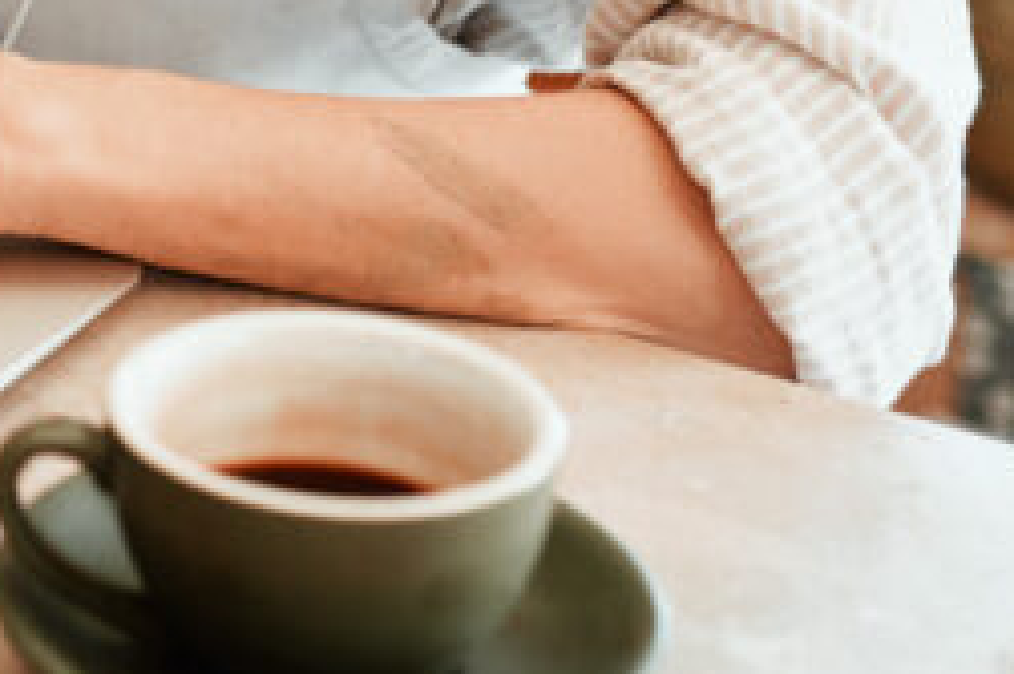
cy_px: -664
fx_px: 4025
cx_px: -222
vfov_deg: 9.0
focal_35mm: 143
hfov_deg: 13.9
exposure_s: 1/250
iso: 250
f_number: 2.8
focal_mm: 35
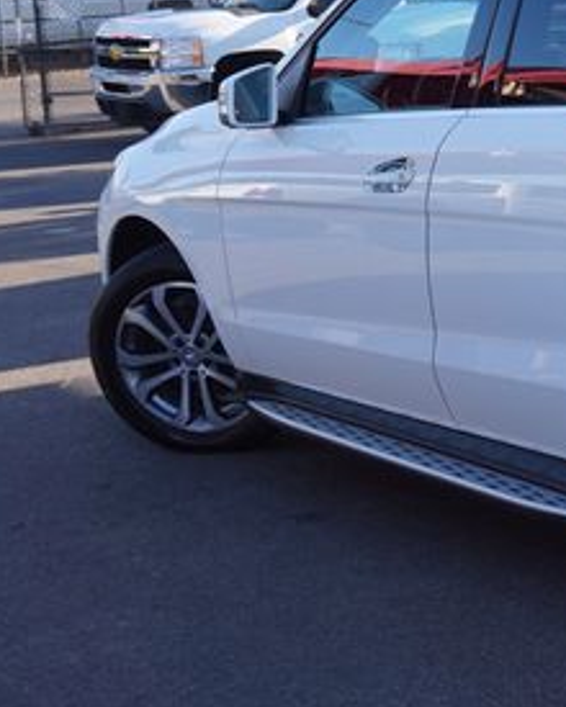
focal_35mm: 72
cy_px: 309
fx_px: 1508
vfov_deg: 26.4
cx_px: 810
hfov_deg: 19.1
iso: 100
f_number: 7.1
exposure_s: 1/80
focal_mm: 22
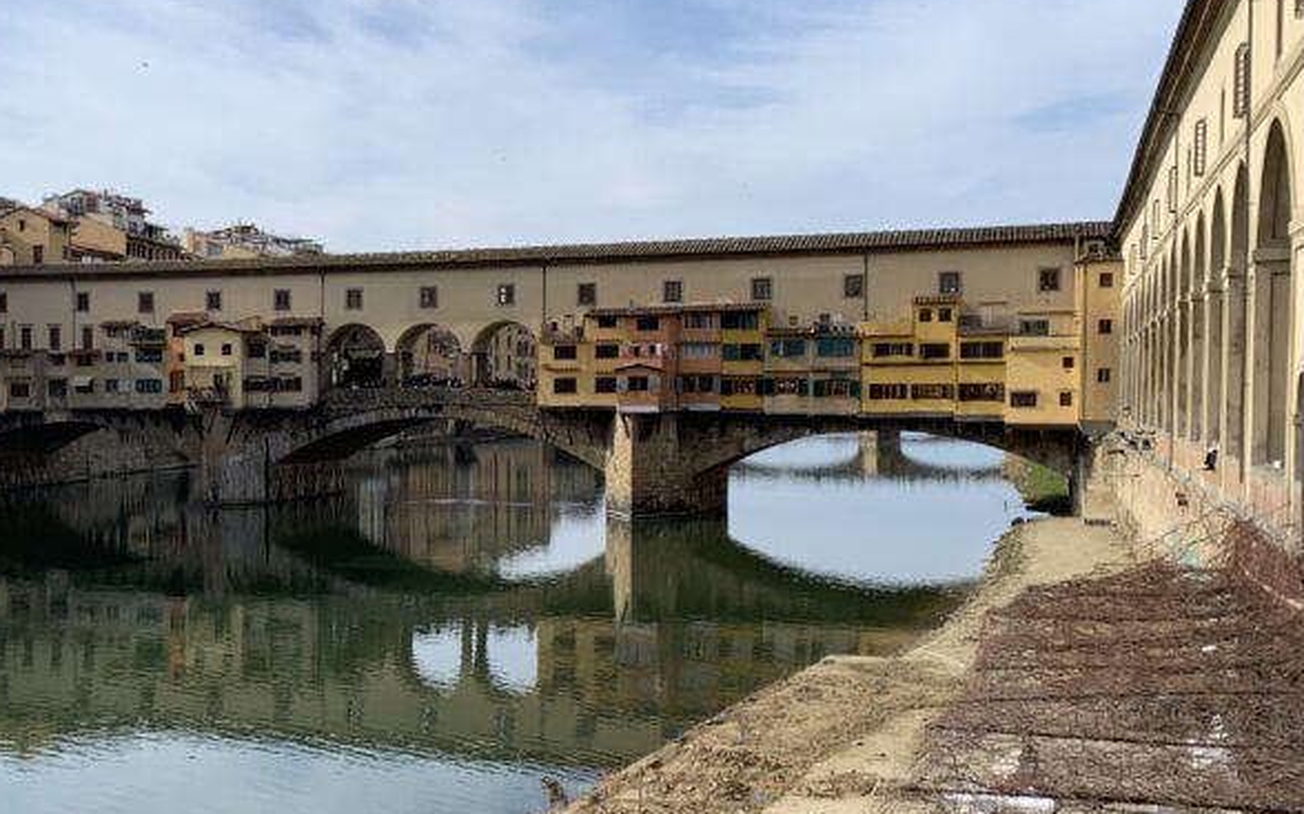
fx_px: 1705
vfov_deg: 26.8
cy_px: 466
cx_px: 257
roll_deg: +0.6
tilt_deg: -2.7
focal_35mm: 48
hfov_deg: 40.1
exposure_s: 1/2421
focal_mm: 4.25
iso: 25
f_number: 1.8
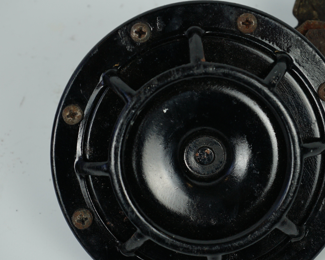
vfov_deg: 12.7
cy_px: 148
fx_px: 1164
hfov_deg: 15.9
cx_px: 219
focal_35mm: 121
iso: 200
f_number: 7.1
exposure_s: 1/200
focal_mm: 70
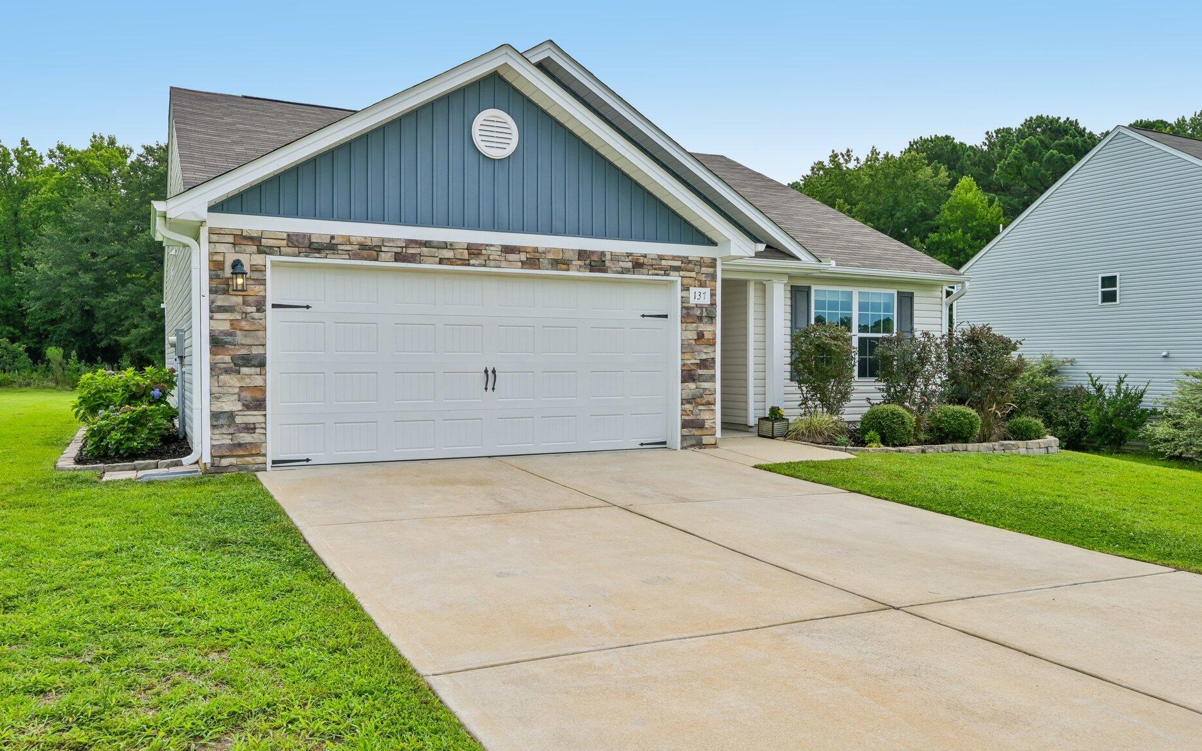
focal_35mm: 27
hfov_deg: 68.3
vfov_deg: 46.0
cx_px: 562
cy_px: 367
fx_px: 884
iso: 100
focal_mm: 24
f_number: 8
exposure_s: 1/500
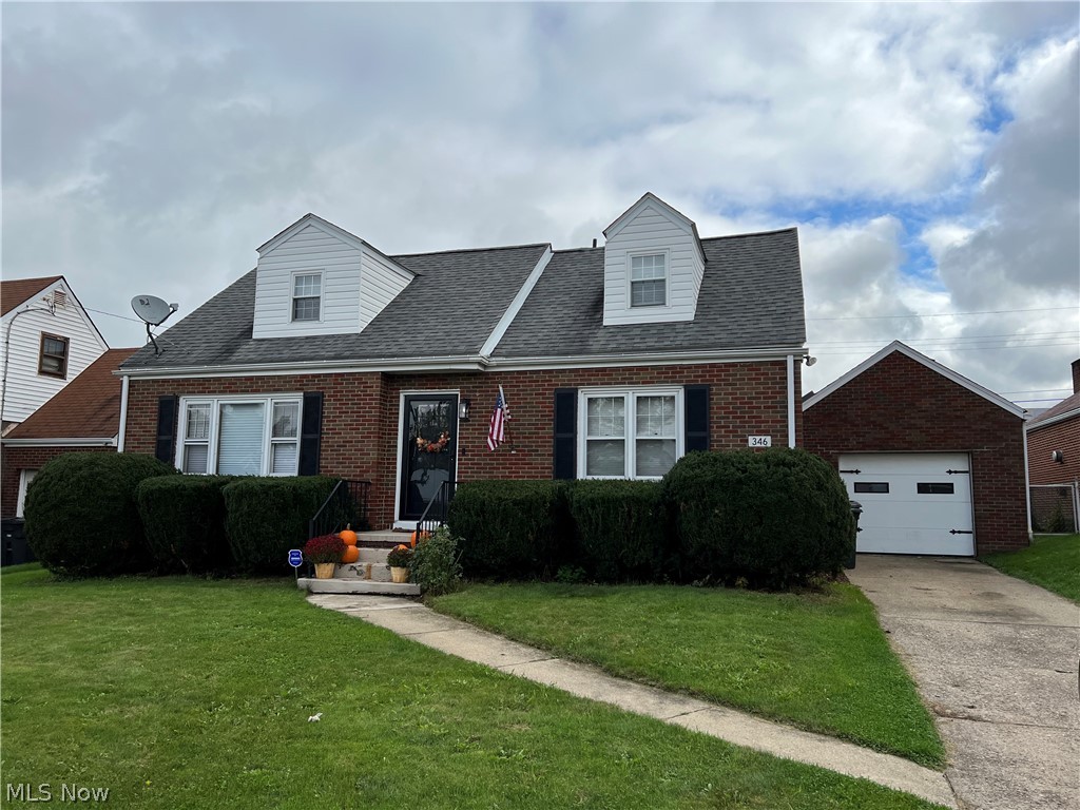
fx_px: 811
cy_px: 405
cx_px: 540
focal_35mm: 26
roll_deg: -1.5
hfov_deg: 67.3
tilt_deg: +6.9
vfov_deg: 53.1
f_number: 1.5
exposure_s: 1/5587
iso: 50
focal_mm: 5.7
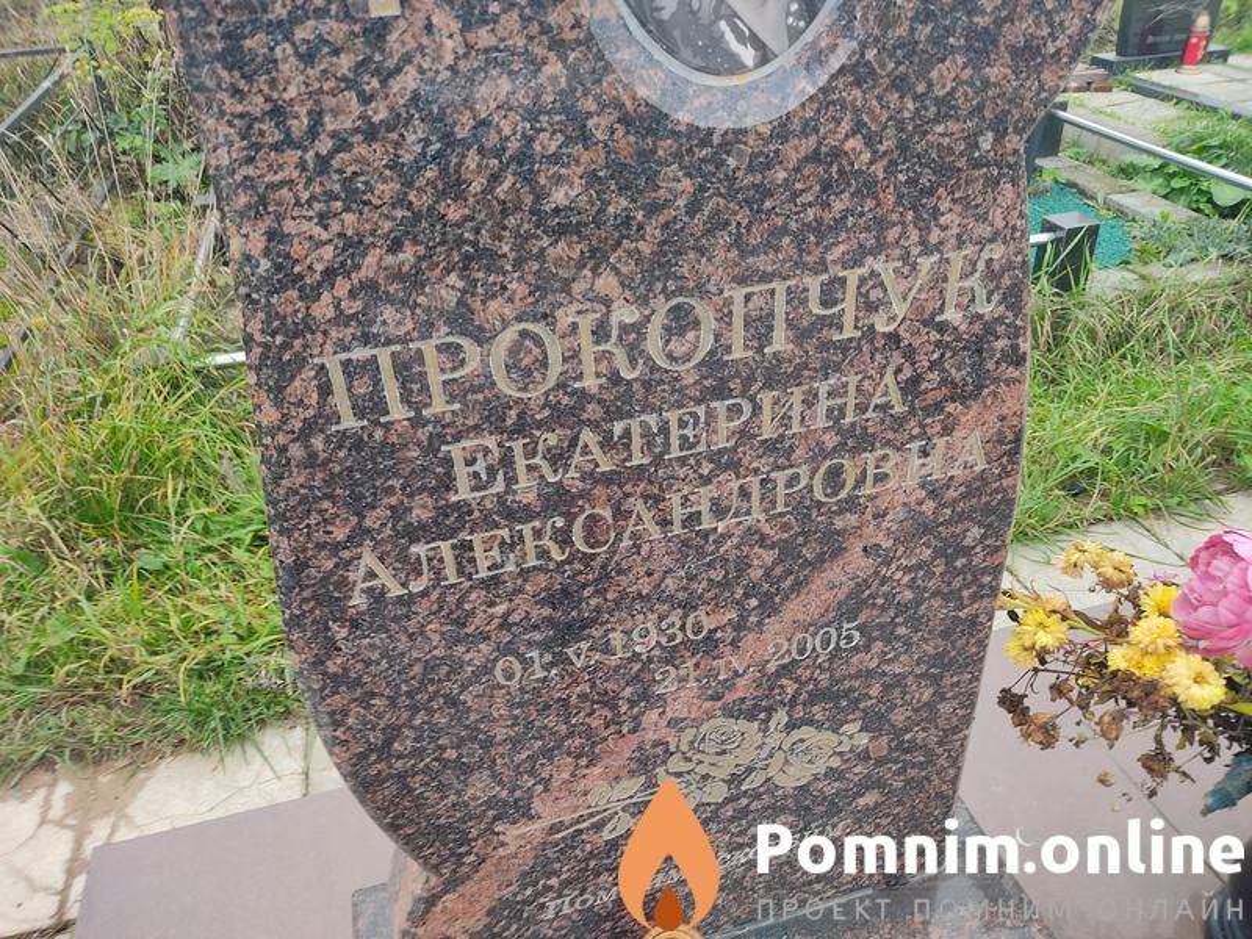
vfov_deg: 53.1
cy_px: 470
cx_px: 626
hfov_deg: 67.3
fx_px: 940
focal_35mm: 26
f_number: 1.79
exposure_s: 1/120
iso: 113
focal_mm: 4.74
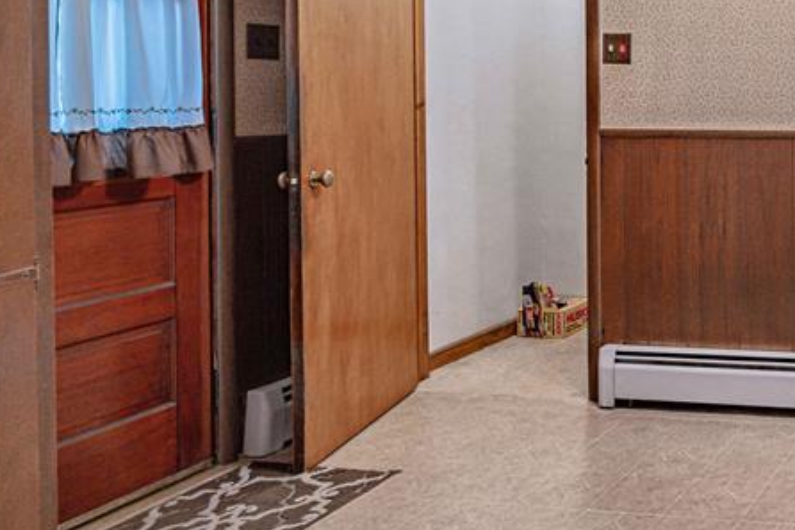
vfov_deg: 33.1
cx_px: 945
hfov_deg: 37.8
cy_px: 96
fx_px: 861
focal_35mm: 39
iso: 1000
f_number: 4
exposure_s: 1/200
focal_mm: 16
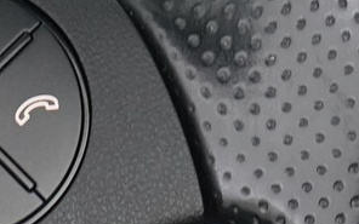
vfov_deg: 4.7
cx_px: 177
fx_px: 2730
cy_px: 168
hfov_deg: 7.5
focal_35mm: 279
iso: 6400
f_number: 4.5
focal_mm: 50
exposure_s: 1/40
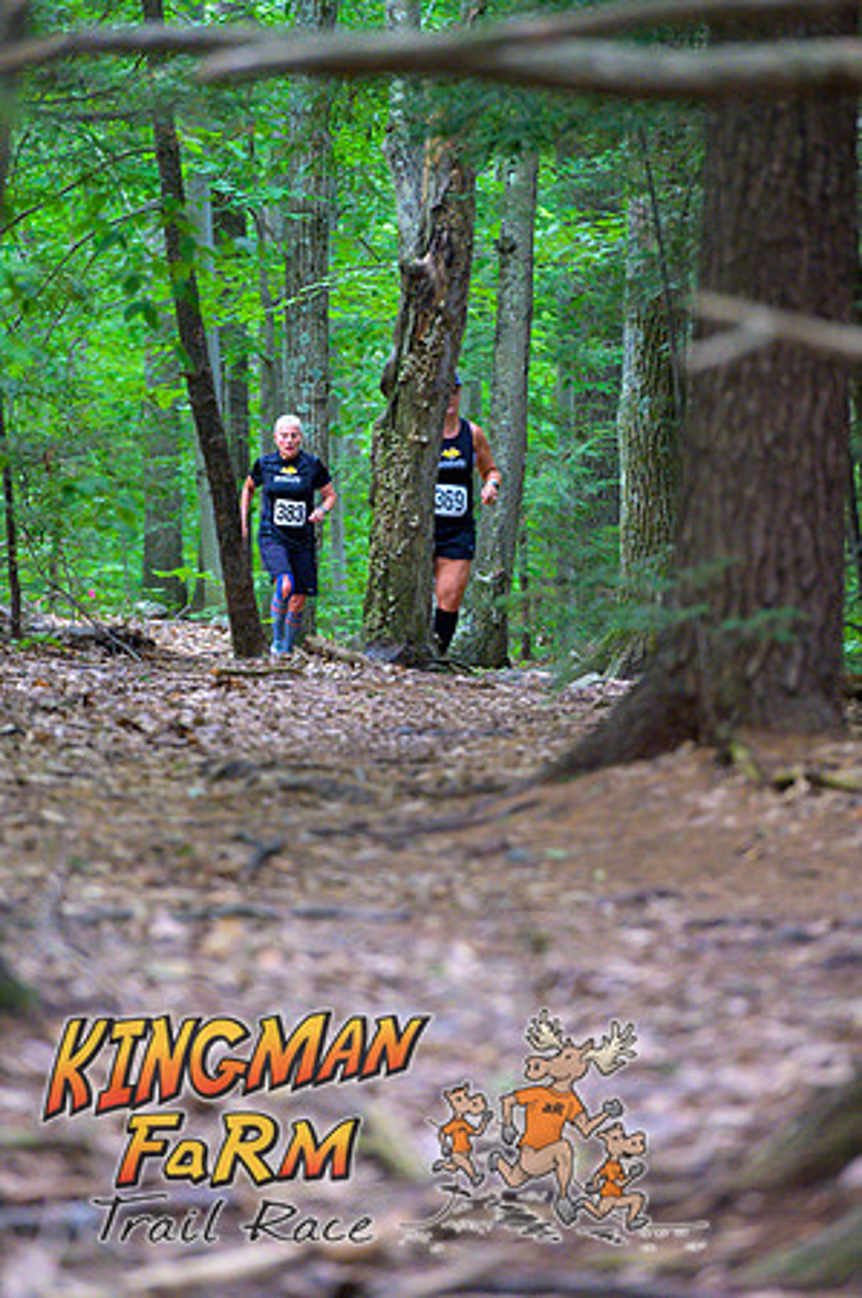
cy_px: 649
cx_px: 431
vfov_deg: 10.3
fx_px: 7199
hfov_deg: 6.9
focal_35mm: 200
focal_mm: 200
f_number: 4
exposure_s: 1/250
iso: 8000
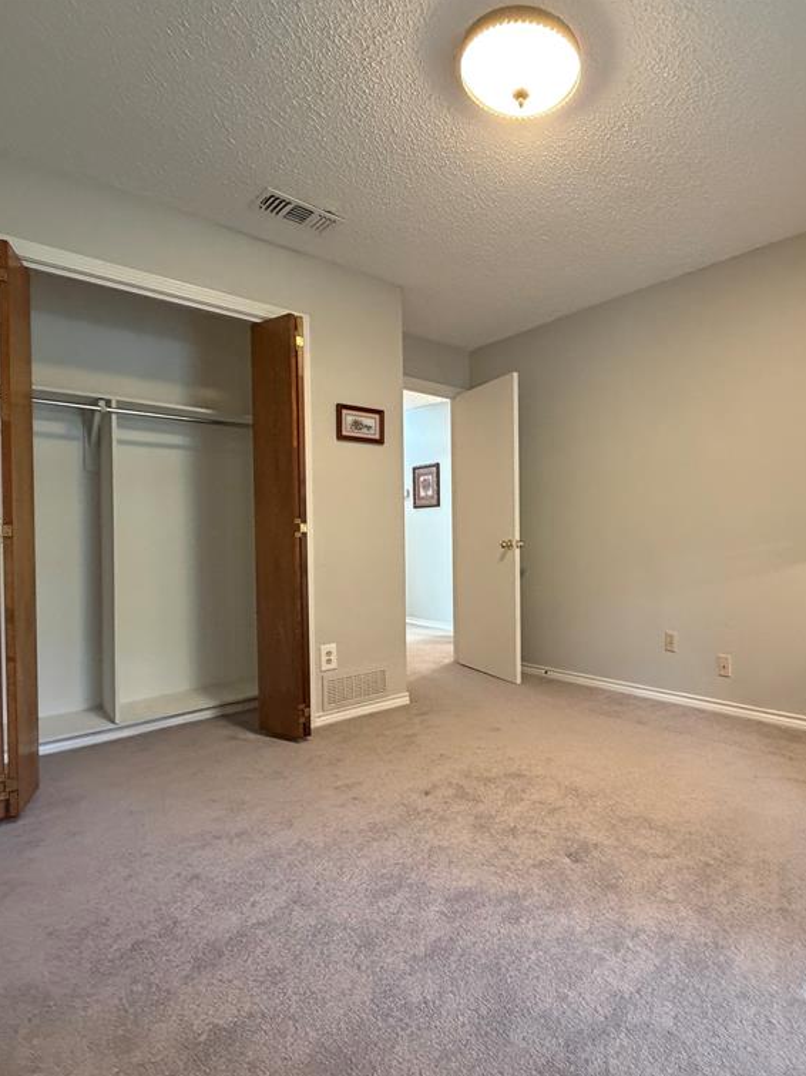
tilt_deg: +0.2
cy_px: 539
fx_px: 590
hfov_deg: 66.7
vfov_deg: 84.7
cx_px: 543
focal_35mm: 19
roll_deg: +1.5
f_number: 2.2
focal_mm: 2.22
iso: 640
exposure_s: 1/60
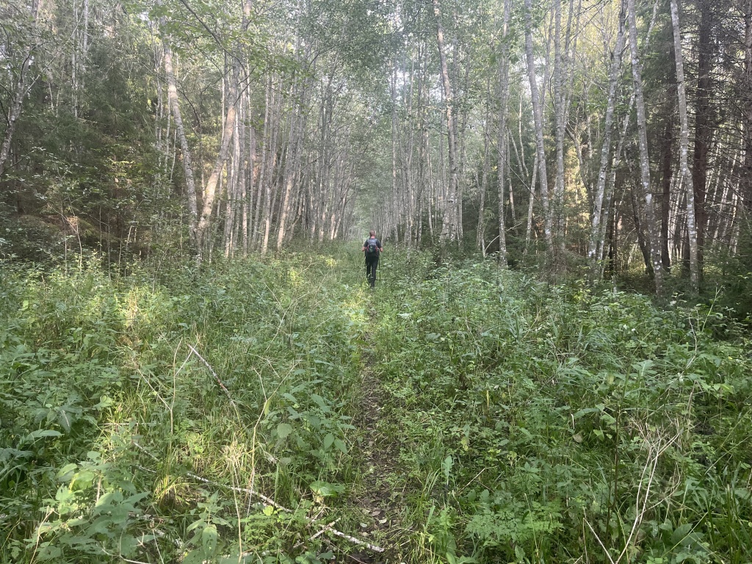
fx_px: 565
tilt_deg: -5.0
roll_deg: -0.3
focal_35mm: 26
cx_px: 376
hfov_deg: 67.3
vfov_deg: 53.1
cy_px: 282
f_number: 1.6
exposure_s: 1/101
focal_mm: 5.1
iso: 125
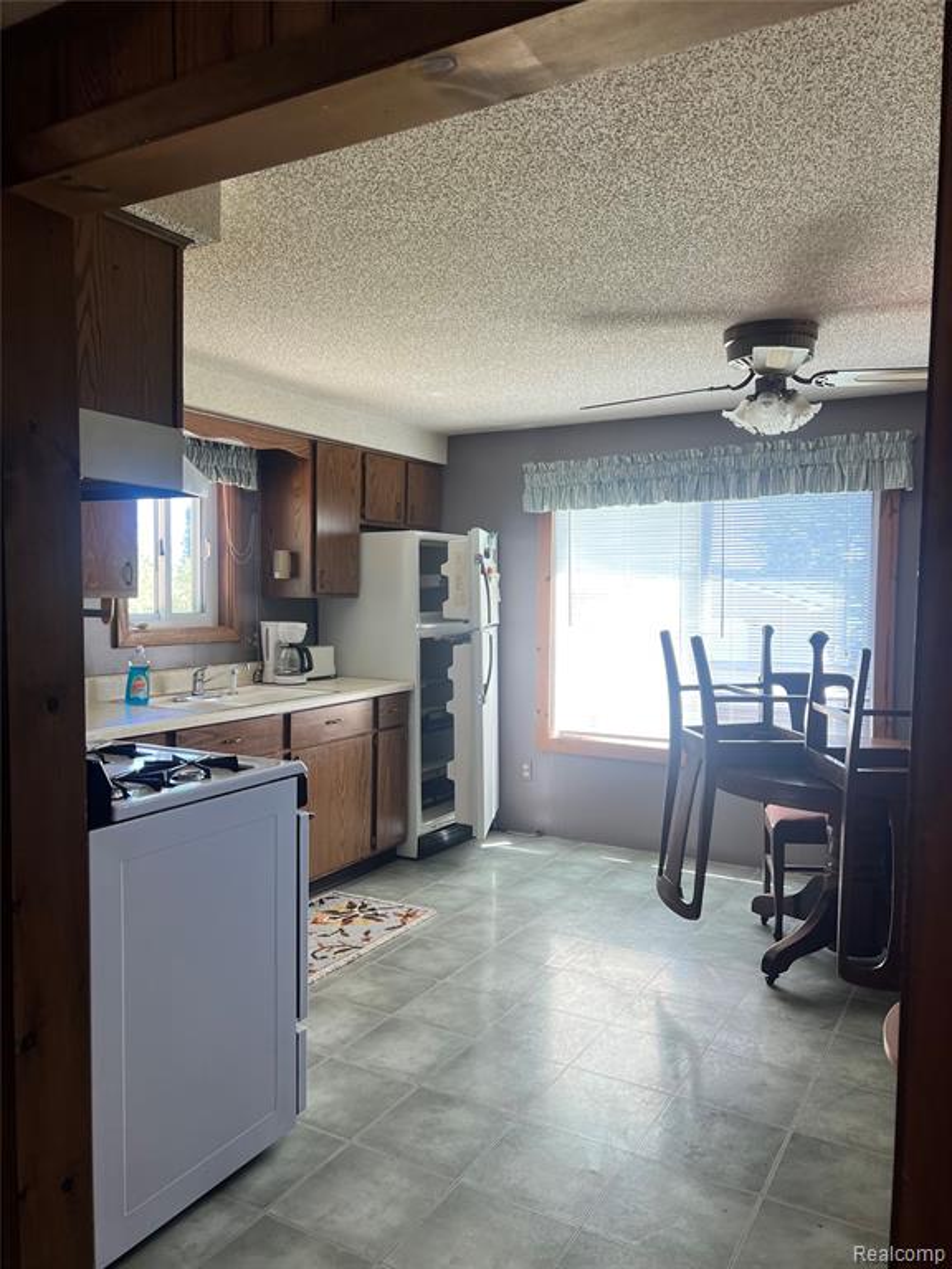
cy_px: 634
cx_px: 476
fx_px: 953
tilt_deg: -1.4
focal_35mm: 26
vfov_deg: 67.3
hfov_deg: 53.1
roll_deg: -0.3
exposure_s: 1/120
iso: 50
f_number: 1.5
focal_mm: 5.7
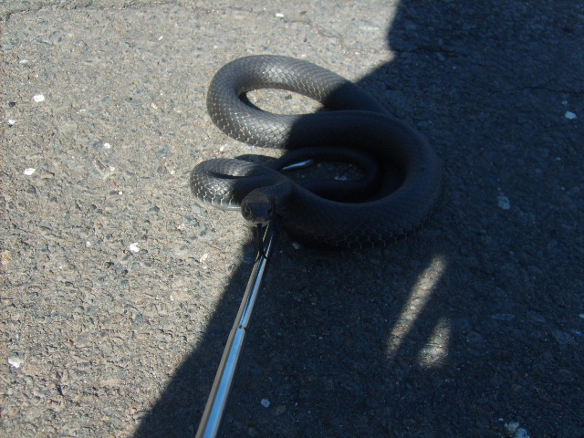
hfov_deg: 52.6
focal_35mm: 35
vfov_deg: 40.7
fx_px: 590
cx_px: 292
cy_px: 219
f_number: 2.8
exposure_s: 1/750
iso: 50
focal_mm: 5.8
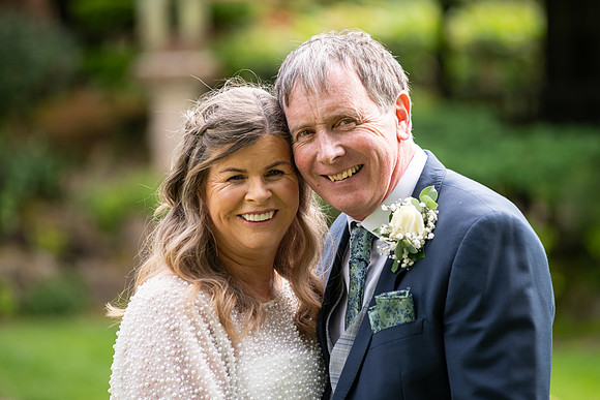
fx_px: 2834
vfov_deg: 8.1
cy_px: 200
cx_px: 300
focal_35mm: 170
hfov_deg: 12.1
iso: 200
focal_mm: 170
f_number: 3.5
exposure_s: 1/400
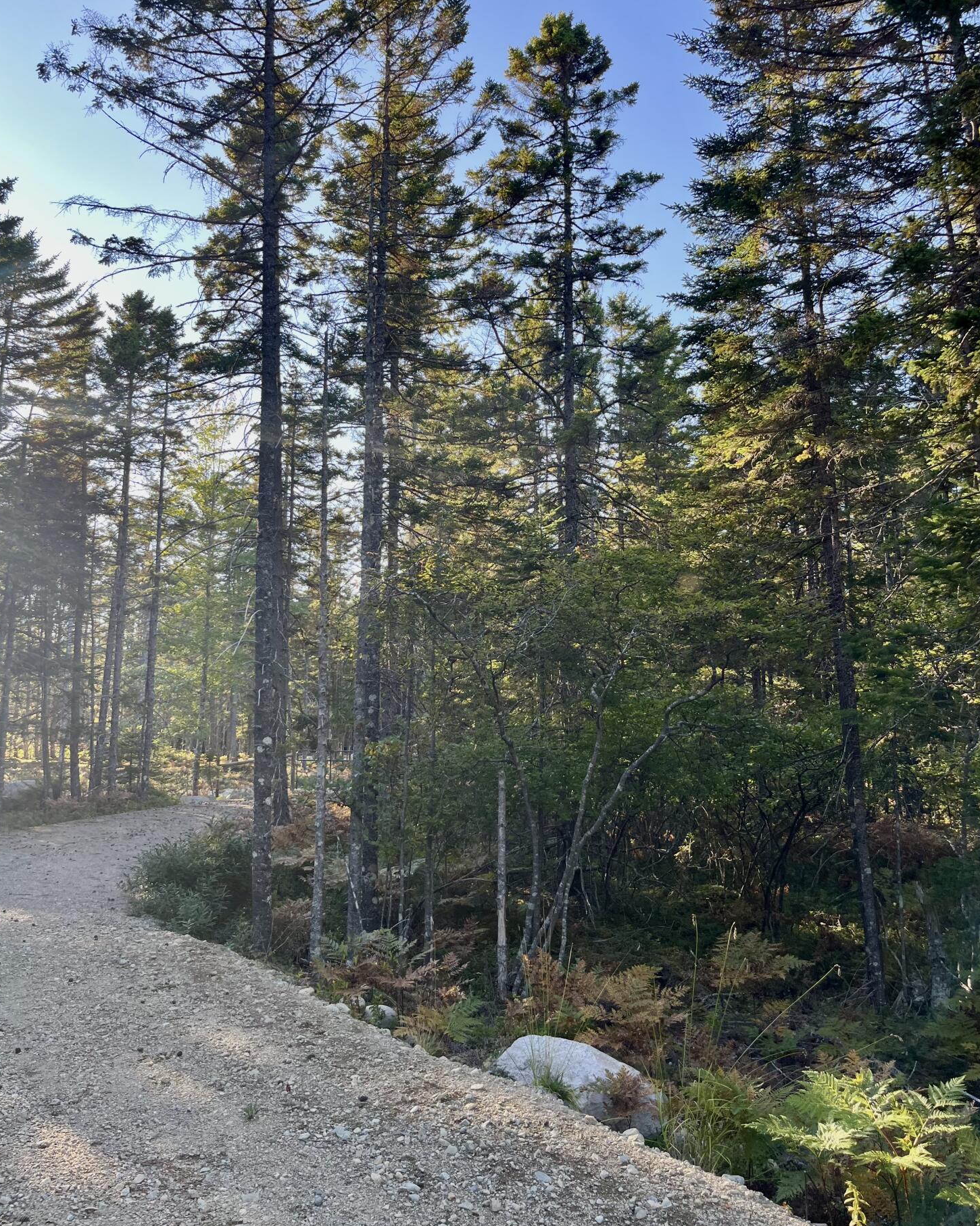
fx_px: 1015
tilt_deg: +7.8
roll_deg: -1.0
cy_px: 589
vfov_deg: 62.2
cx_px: 497
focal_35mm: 28
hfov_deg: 51.5
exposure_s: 1/261
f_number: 1.6
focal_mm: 5.1
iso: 40
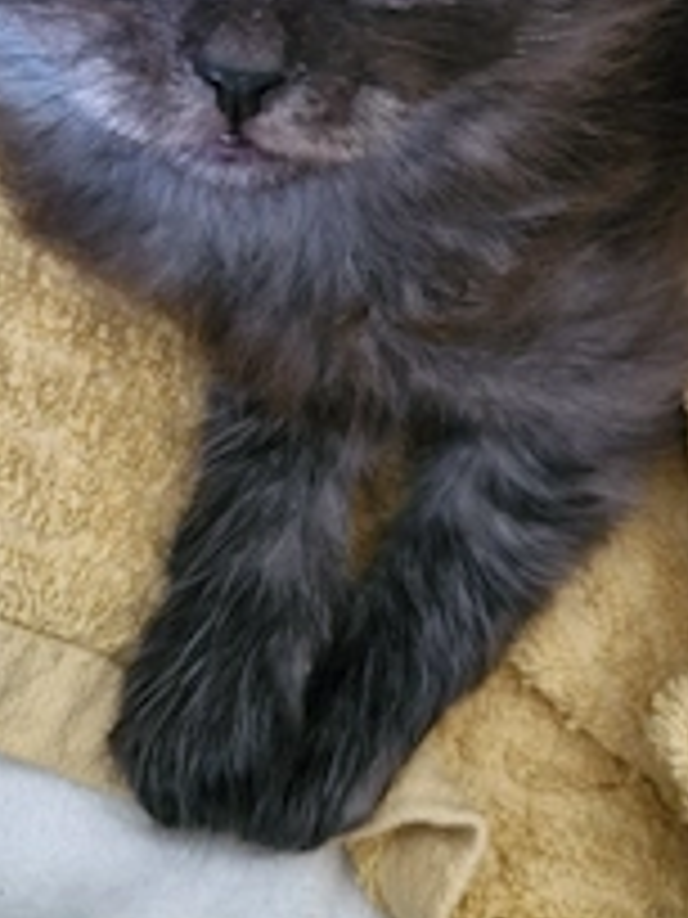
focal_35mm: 45
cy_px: 238
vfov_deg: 41.0
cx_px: 409
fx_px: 1193
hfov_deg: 32.1
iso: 800
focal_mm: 5.54
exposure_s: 1/25
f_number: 1.8
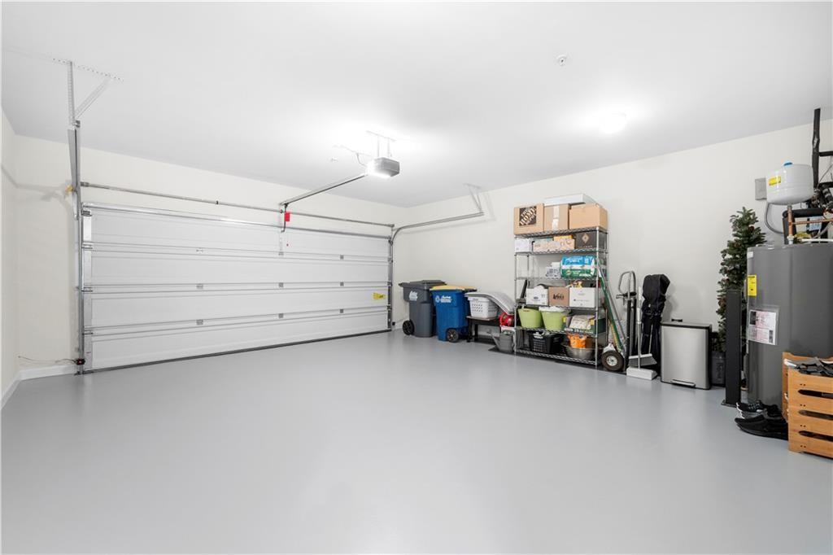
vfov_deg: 81.2
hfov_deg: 104.3
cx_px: 416
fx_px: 324
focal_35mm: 14
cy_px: 278
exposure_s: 1.3
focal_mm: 14
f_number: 8
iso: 1000
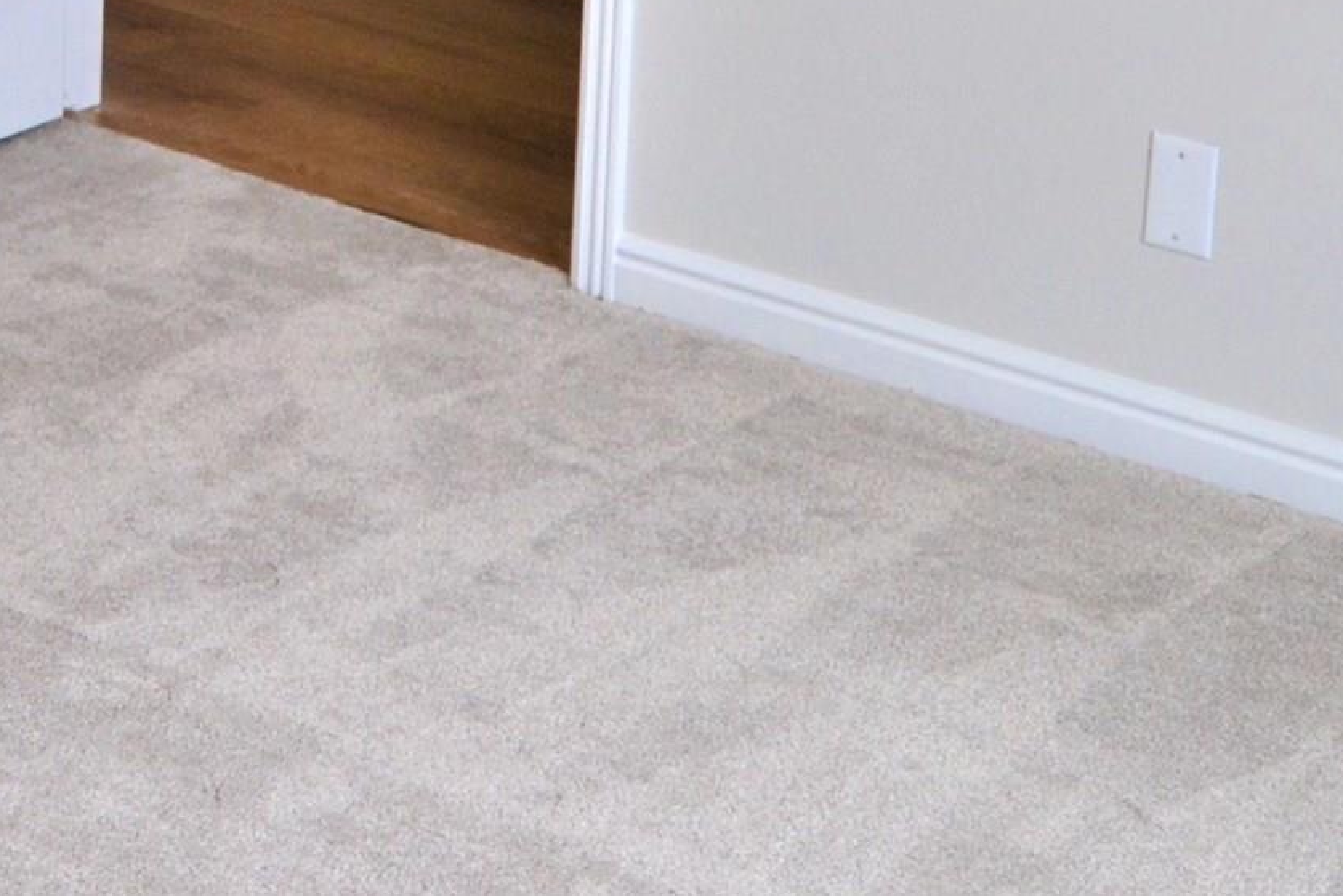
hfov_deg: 19.7
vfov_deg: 13.0
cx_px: -133
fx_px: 3694
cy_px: -505
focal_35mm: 99
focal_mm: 18
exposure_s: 1/80
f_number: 4.5
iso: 400
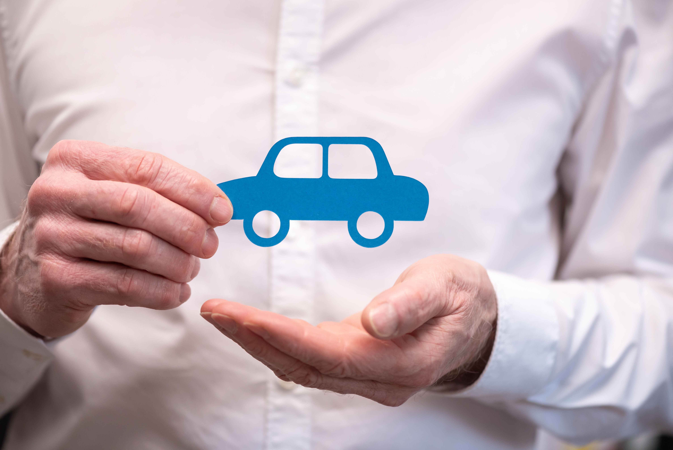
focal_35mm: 105
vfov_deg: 13.1
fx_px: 1964
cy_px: 225
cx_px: 336
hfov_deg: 19.4
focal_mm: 105
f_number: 3.2
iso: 720
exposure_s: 1/250
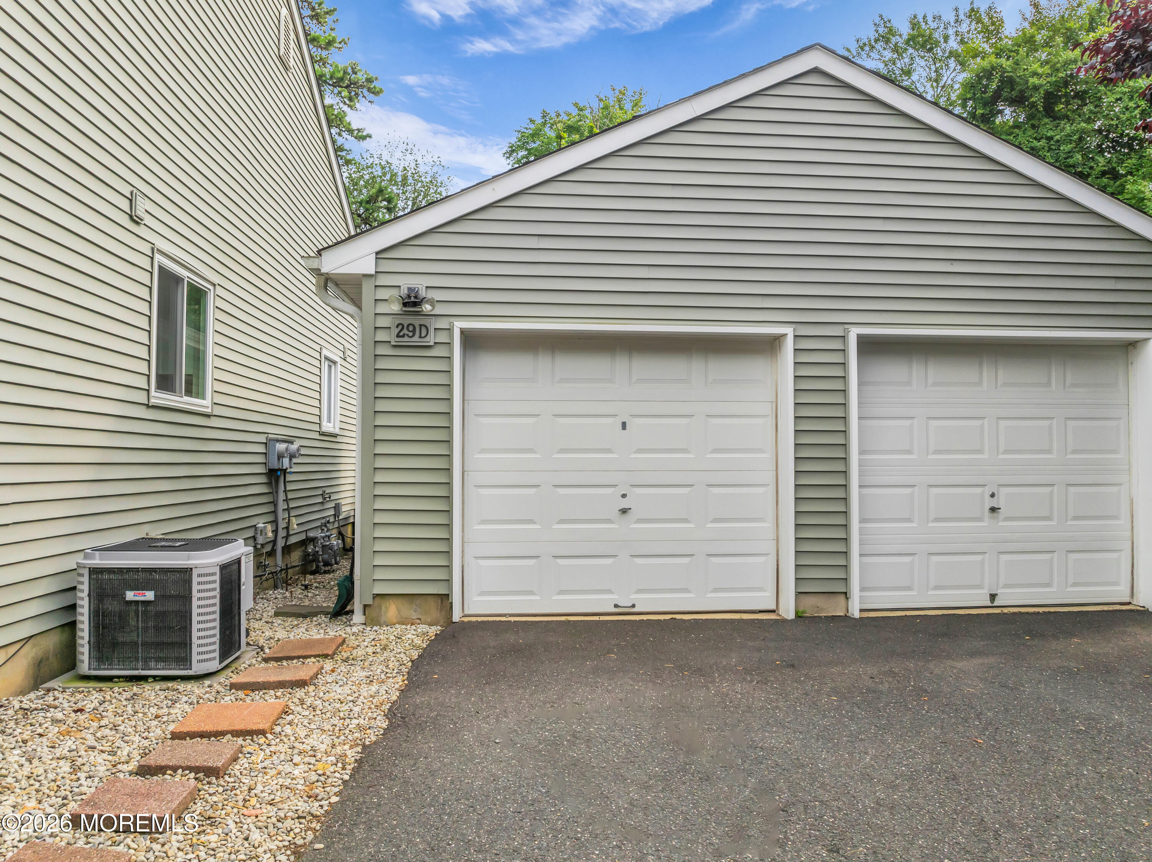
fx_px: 798
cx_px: 576
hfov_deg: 71.6
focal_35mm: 24
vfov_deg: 56.8
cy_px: 431
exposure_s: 1/2000
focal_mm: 12.29
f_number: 2.8
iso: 250
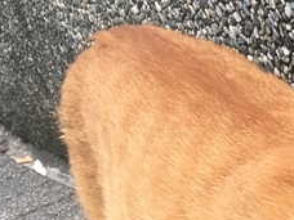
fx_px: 1104
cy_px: 412
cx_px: 503
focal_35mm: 130
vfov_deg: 10.6
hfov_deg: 13.8
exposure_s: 1/120
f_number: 2.2
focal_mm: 4.15
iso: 25
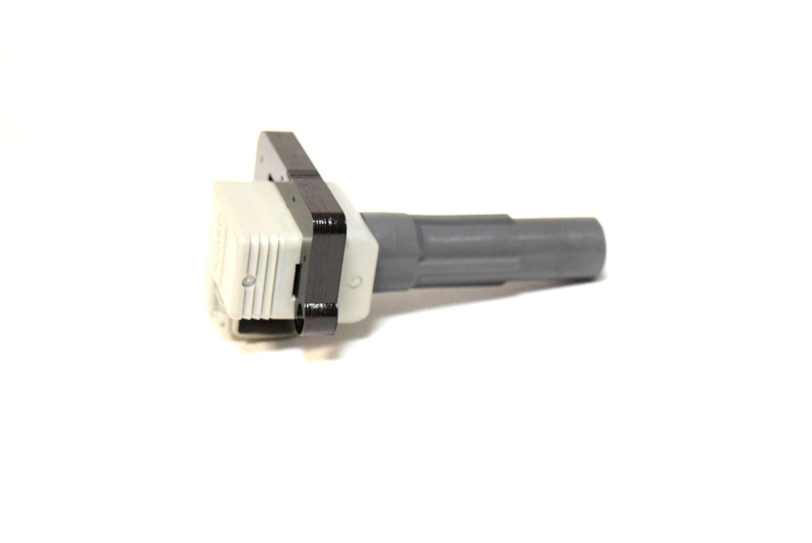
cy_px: 272
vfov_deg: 19.0
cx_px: 406
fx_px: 1625
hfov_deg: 28.0
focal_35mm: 72
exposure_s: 1/60
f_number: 5.3
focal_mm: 48
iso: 2000
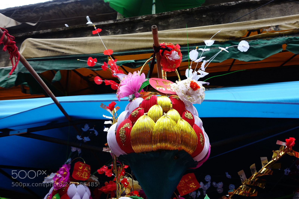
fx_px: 232
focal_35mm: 28
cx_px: 150
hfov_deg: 65.5
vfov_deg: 46.4
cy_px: 100
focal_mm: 10.4
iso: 100
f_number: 5.6
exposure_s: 1/60
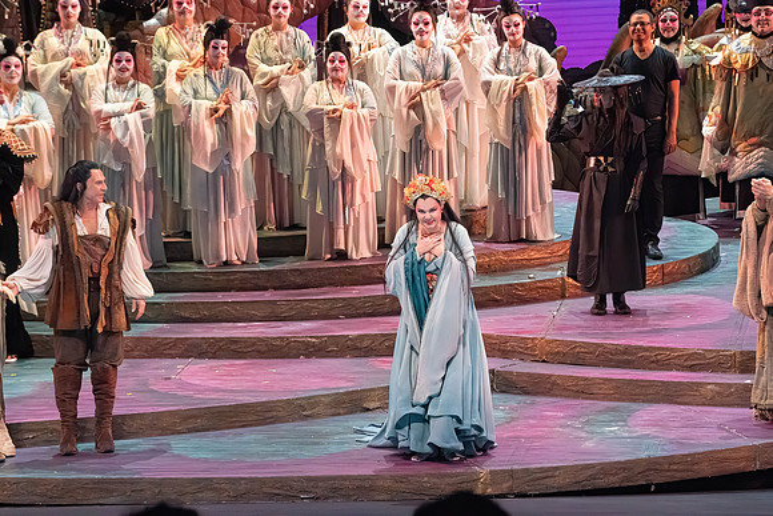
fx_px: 4295
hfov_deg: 10.3
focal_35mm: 200
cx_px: 386
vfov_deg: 6.9
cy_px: 258
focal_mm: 200
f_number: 10
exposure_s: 1/1000
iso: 20000
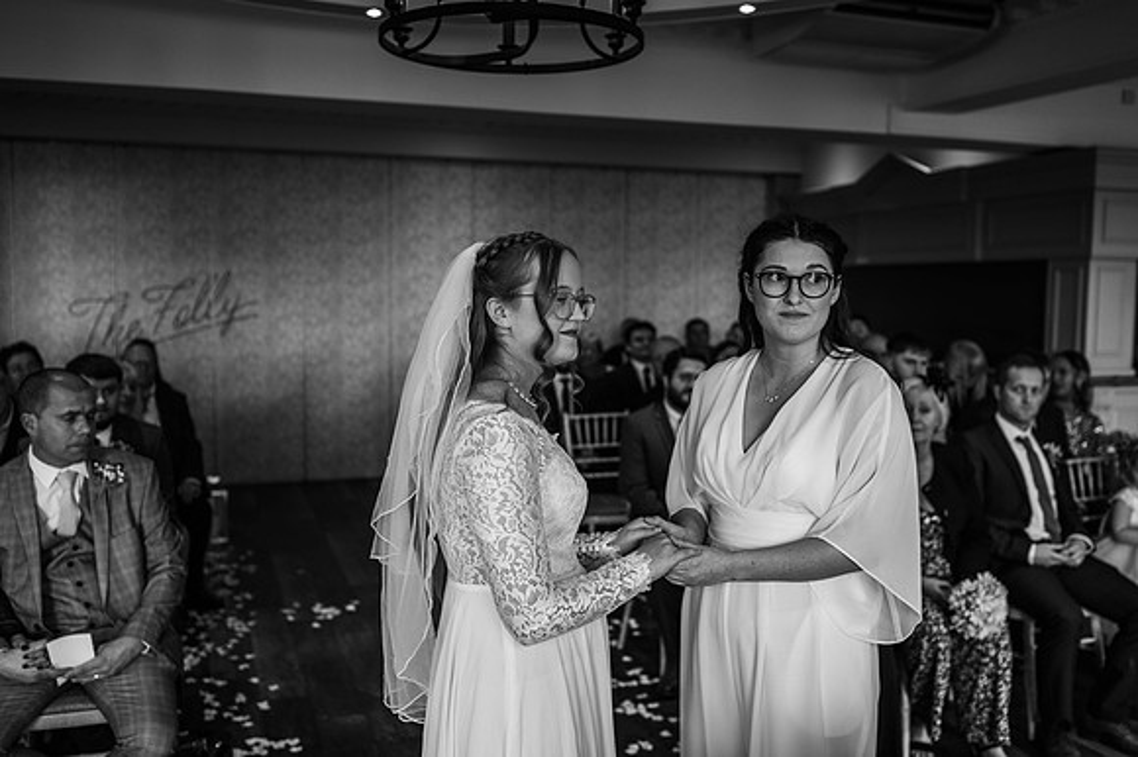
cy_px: 378
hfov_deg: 54.5
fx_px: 1106
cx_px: 569
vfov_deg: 37.8
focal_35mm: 35
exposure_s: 1/200
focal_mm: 35
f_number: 2.5
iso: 280
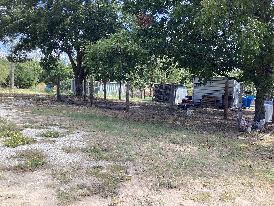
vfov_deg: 45.4
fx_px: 245
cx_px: 137
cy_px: 103
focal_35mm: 31
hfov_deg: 58.4
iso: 25
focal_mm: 3.3
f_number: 2.4
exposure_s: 1/269
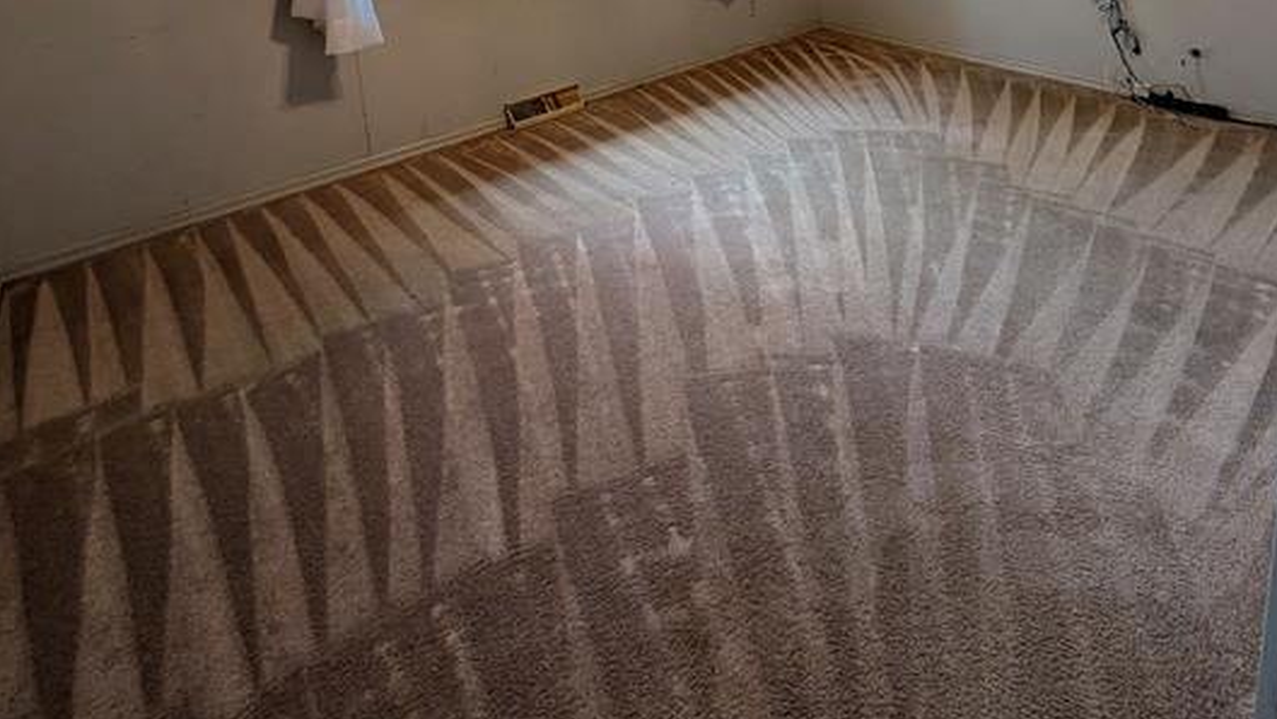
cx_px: 674
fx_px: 644
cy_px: -41
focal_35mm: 19
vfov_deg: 46.1
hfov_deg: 89.5
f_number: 1.7
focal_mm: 2.02
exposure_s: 1/120
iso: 134
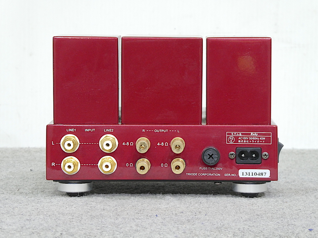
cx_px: 159
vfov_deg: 10.4
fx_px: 1314
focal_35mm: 143
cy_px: 119
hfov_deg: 13.8
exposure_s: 1/4
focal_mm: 25.6
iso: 200
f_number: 5.4
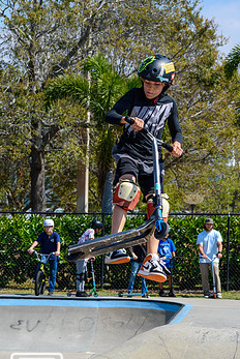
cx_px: 150
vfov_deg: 15.0
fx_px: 1357
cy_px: 228
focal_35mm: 136
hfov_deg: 10.1
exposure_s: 1/800
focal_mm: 70
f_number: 7.1
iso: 200
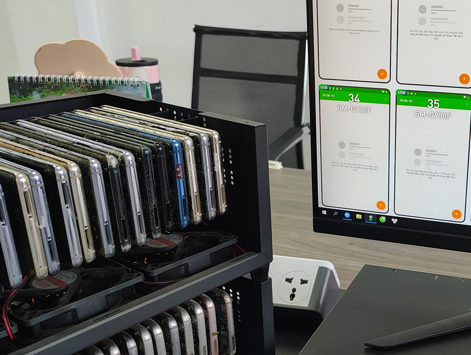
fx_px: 627
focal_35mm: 46
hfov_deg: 38.7
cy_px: 242
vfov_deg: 31.3
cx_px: 410
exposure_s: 1/100
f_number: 1.8
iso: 900
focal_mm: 5.56
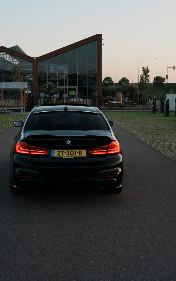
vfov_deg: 37.4
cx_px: 66
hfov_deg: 23.9
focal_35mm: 54
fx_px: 414
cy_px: 111
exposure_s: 1/250
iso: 200
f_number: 5.6
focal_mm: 34
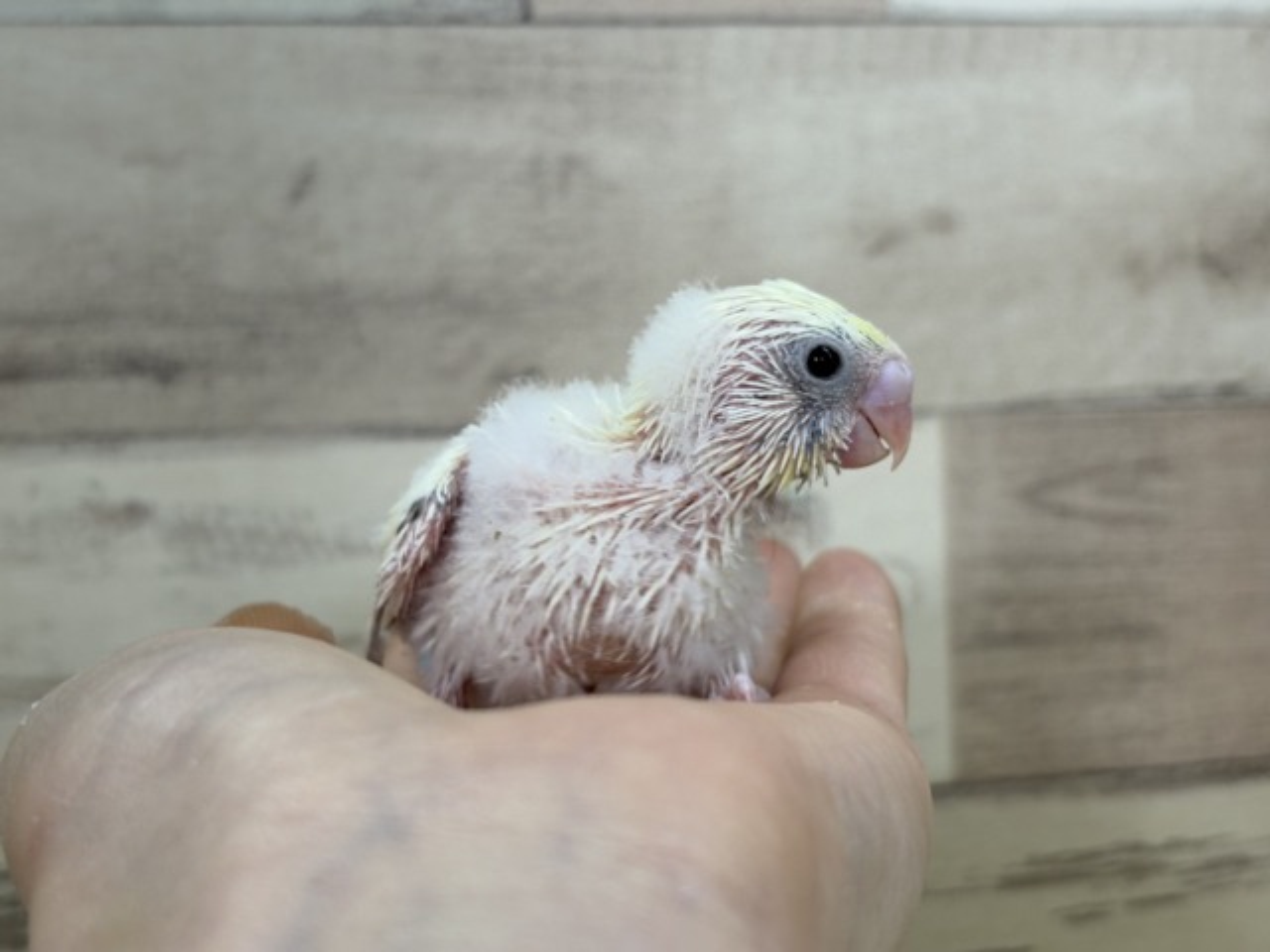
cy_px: 476
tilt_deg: +2.2
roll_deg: +2.9
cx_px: 635
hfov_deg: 36.8
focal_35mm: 52
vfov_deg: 28.0
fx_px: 1908
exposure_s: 1/50
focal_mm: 5.96
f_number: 1.6
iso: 40
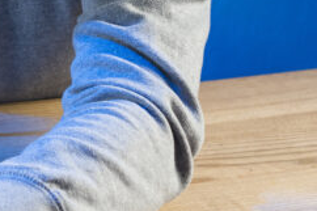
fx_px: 1865
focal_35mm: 212
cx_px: -207
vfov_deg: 6.4
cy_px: -62
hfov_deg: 9.4
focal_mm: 50
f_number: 4.5
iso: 250
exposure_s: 1/60
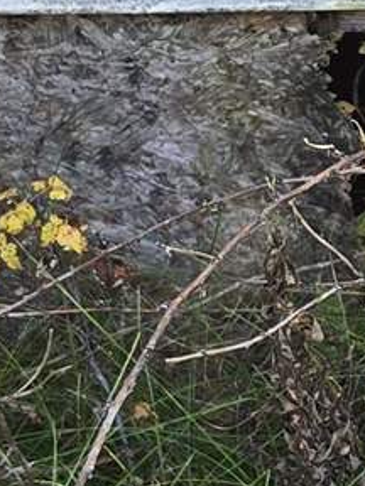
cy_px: -343
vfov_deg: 10.2
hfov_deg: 7.2
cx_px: 1061
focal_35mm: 184
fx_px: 2587
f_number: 1.7
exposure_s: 1/180
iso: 32
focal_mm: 6.3
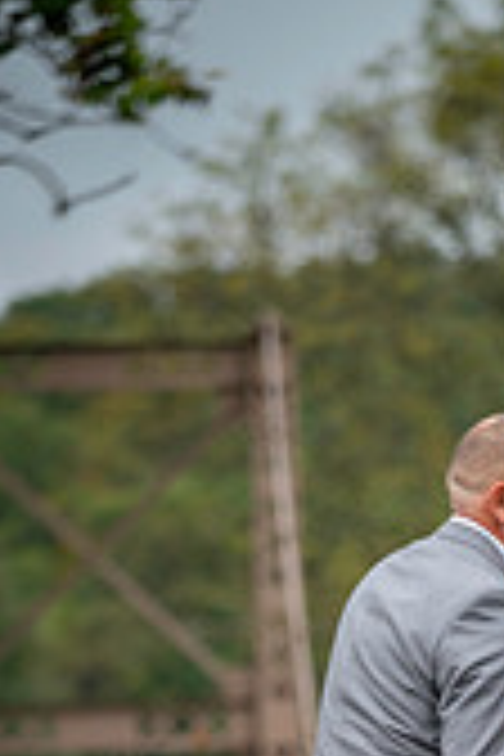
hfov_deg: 3.8
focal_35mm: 362
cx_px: 596
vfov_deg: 5.7
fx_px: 7601
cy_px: 954
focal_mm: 135
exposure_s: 1/125
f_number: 3.2
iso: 80
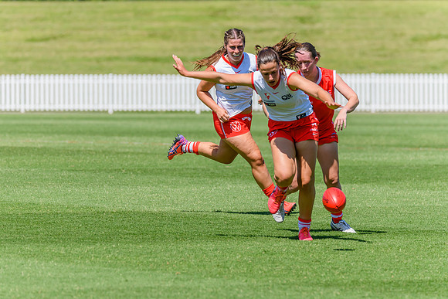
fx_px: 5103
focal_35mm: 410
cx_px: 215
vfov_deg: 3.4
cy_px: 155
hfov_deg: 5.0
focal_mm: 380
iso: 800
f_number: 8
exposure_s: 1/2000
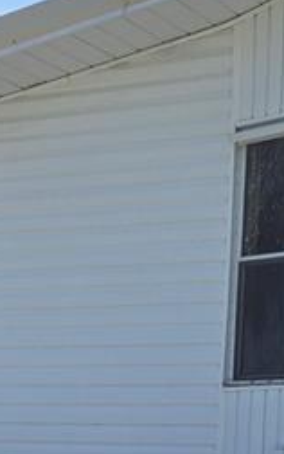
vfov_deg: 16.7
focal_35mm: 116
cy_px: 623
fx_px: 1433
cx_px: -65
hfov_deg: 11.1
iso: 25
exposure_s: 1/2339
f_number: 1.8
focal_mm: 5.4
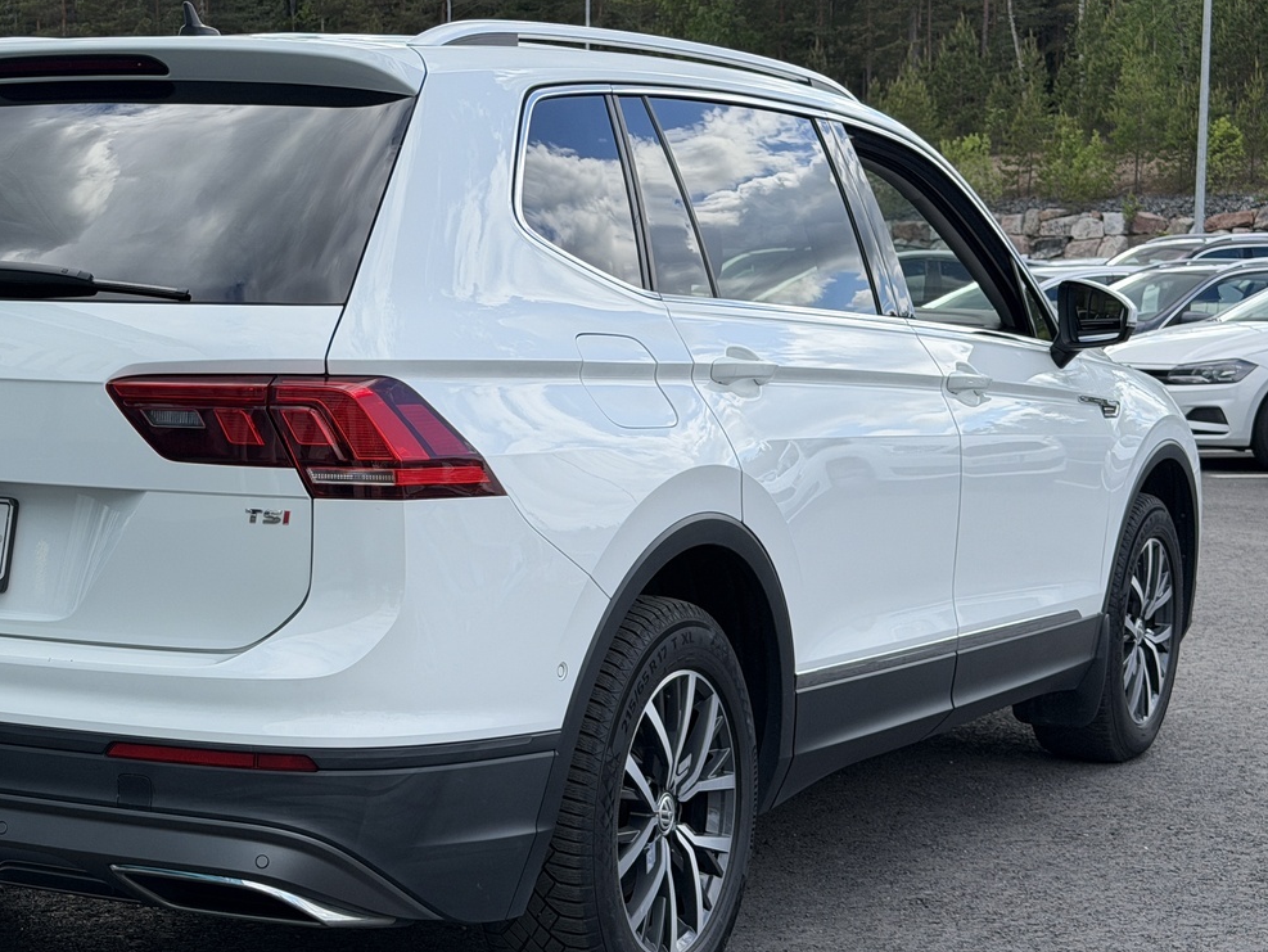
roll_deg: +0.3
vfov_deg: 21.0
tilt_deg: -6.4
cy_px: 534
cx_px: 365
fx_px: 2565
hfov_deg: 27.5
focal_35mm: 70
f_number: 1.78
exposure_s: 1/1543
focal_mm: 6.76
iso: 64
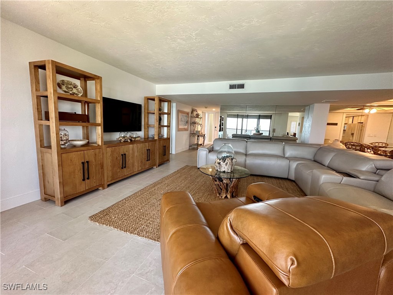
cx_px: 196
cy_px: 148
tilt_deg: -7.4
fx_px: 159
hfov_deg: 102.1
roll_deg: -2.3
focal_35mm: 14
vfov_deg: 85.7
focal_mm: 2.22
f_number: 2.2
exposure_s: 1/120
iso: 250
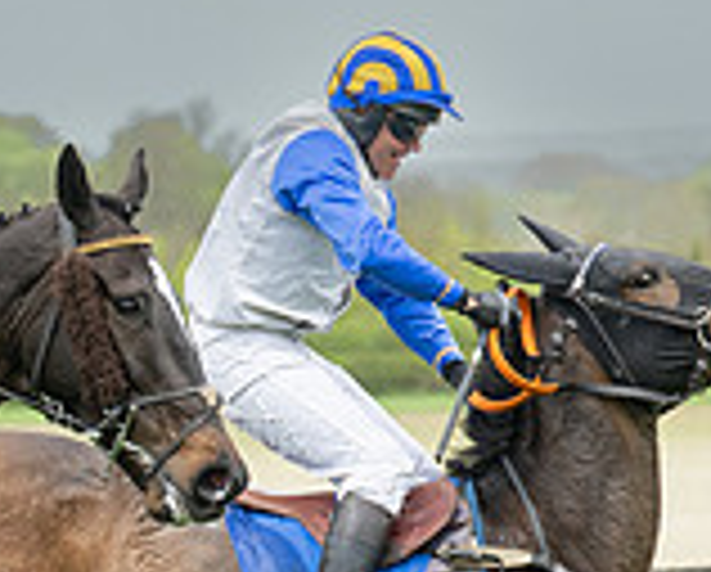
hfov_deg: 5.7
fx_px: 7084
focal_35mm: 336
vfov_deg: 4.6
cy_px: 856
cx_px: 32
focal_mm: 70
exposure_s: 1/2000
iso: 400
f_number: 2.8
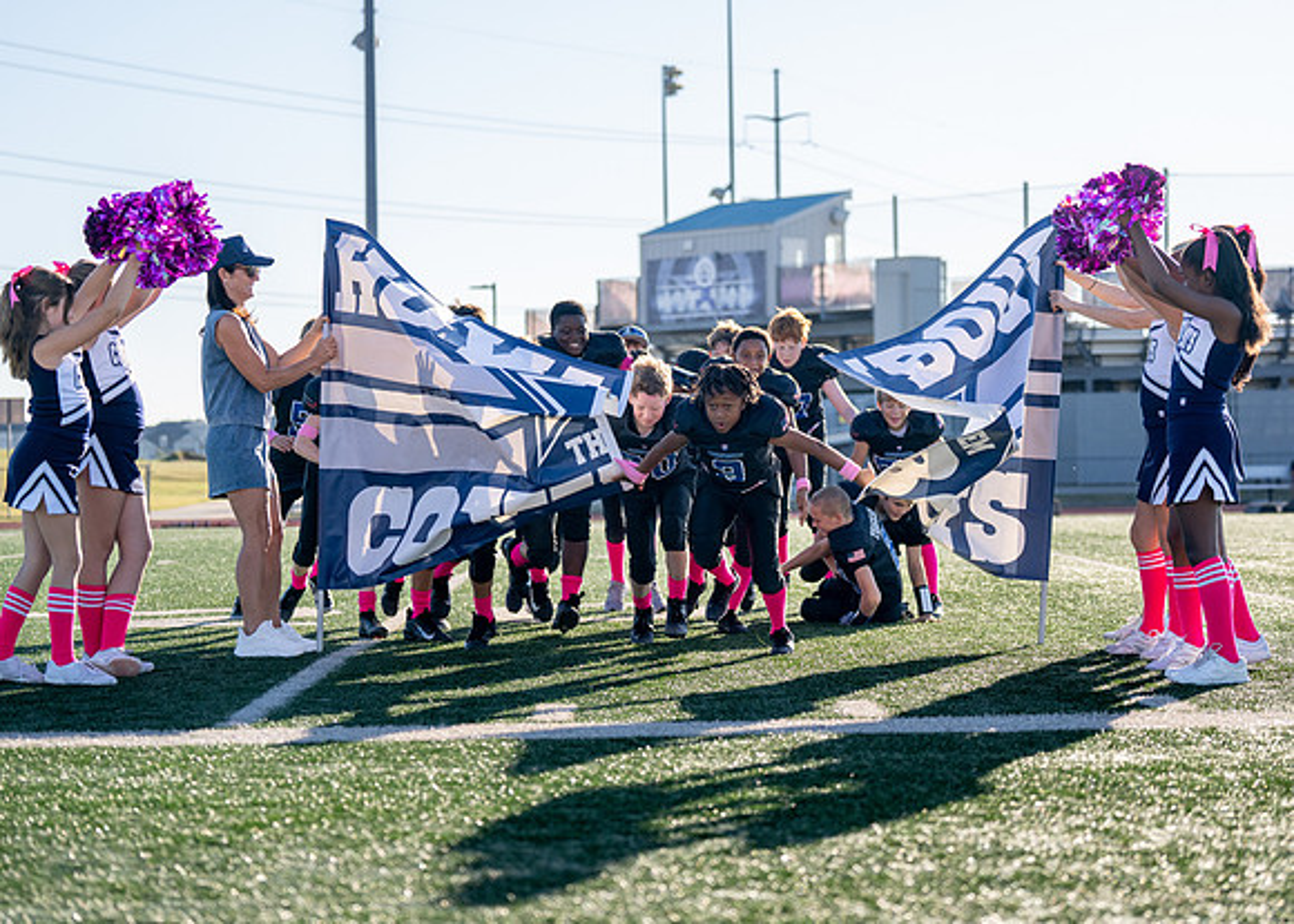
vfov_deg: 16.7
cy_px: 422
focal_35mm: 86
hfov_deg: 23.2
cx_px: 705
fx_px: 3151
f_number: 2.8
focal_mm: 70
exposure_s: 1/2500
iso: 250
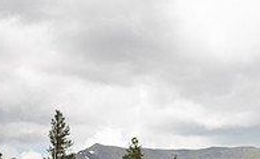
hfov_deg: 20.2
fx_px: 683
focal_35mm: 97
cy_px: 278
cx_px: 309
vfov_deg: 12.3
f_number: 4.5
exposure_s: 1/800
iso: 200
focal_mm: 29
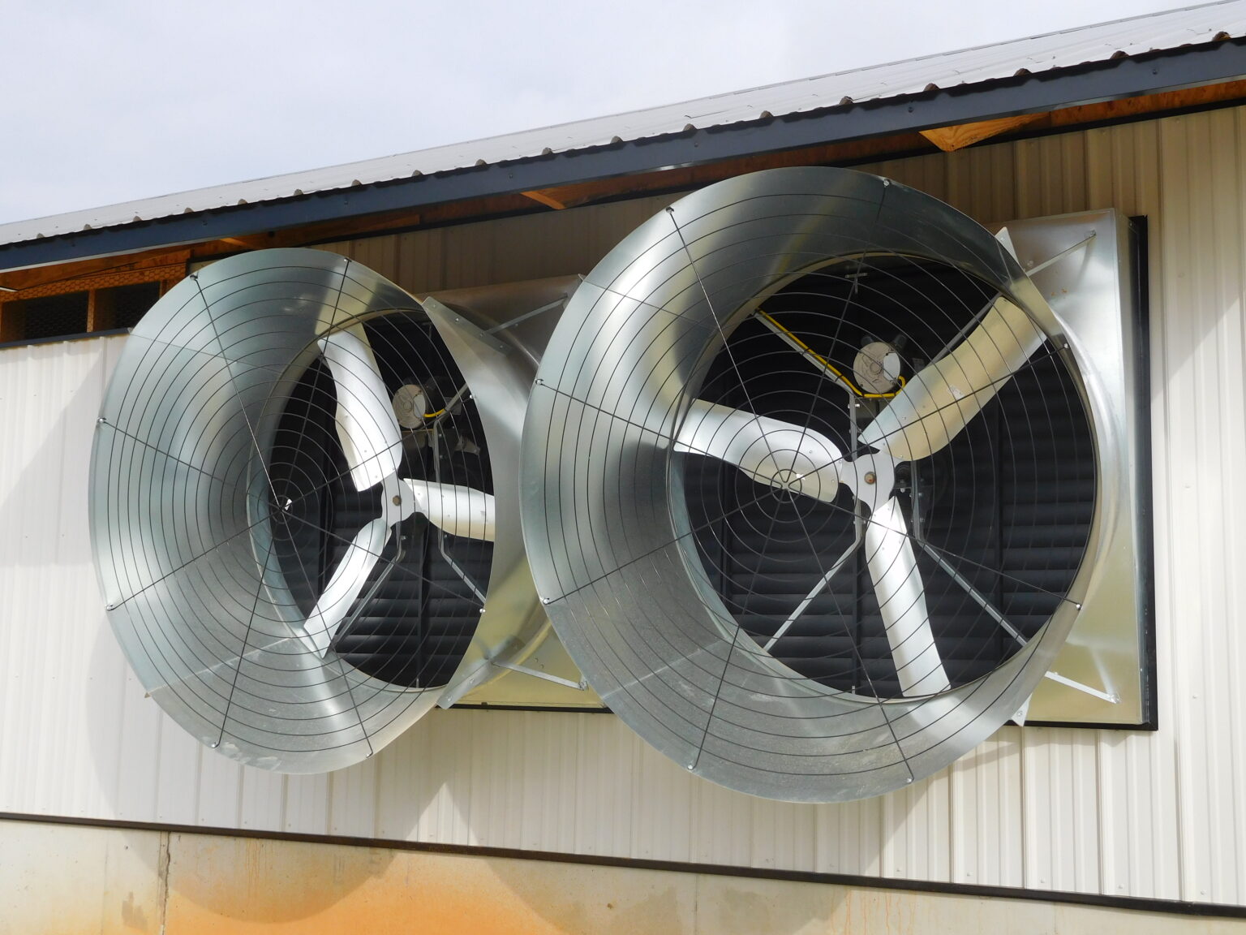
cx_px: 623
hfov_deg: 42.1
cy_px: 468
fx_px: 1620
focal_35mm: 45
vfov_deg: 32.2
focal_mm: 8
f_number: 4
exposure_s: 1/500
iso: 125
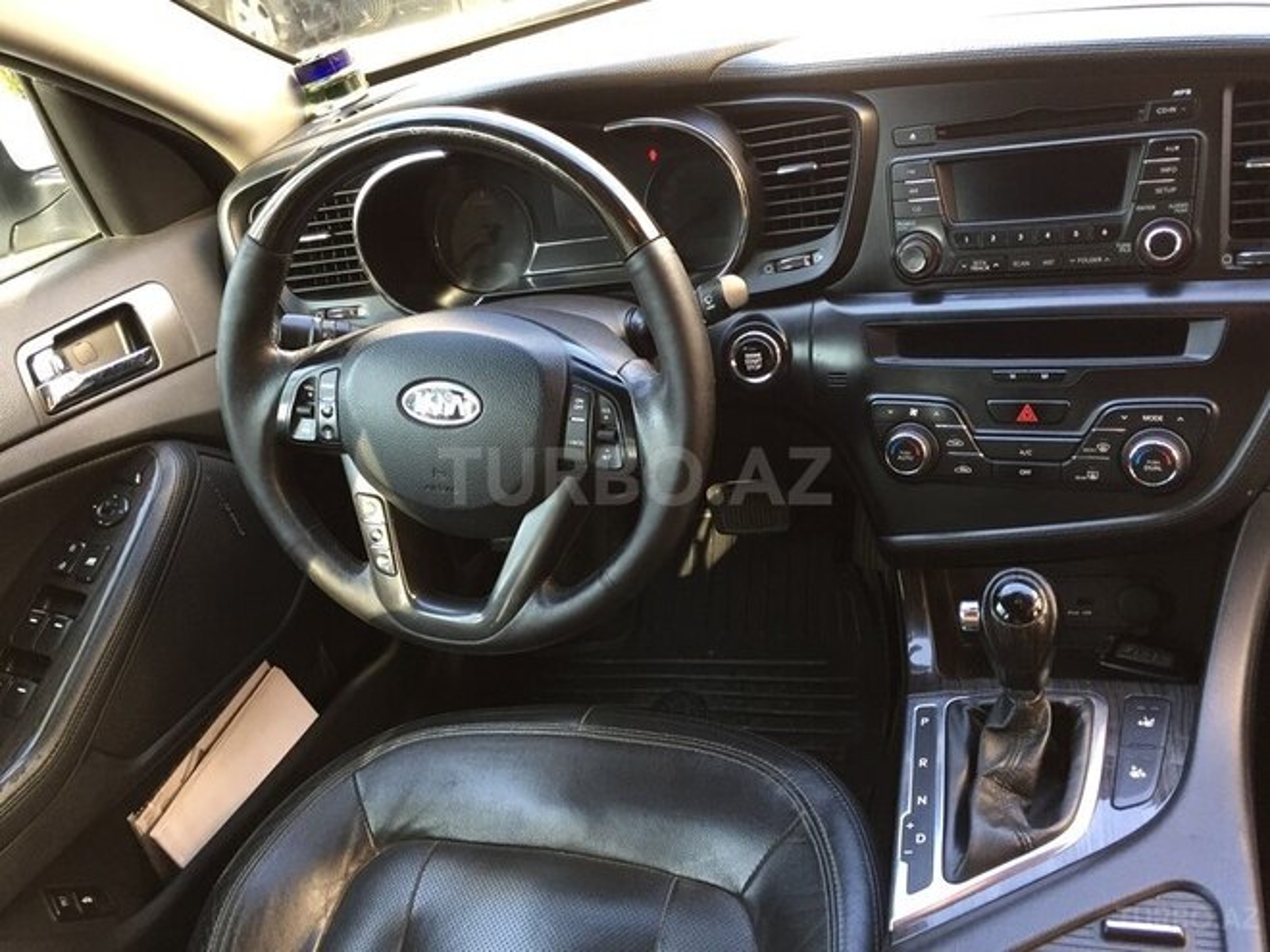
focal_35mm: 29
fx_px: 1064
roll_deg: +15.9
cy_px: 476
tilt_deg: -32.9
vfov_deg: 48.2
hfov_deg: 61.7
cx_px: 635
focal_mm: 4.15
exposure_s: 1/33
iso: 80
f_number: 2.2
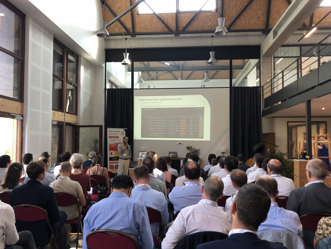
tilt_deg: +2.7
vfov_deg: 44.1
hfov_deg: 56.8
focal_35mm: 32
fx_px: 306
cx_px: 161
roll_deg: -0.3
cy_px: 132
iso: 40
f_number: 1.8
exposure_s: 1/24
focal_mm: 3.99
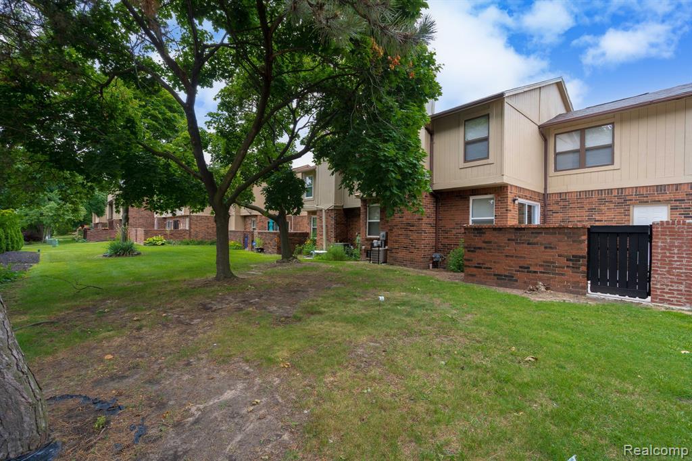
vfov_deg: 73.7
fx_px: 307
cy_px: 230
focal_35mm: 16
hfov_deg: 96.8
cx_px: 346
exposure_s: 1/125
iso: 250
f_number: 7.1
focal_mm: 16
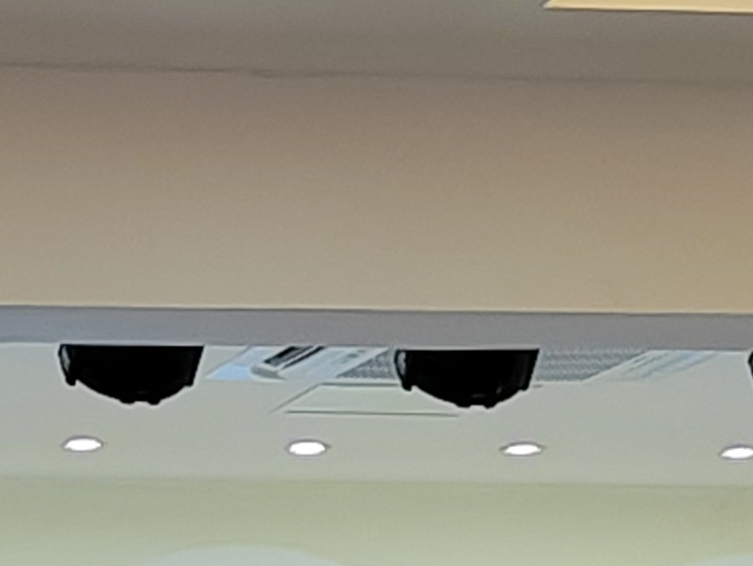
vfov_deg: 5.5
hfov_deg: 7.5
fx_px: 5636
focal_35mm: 259
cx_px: -358
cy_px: 1426
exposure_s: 1/100
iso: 400
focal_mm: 6.14
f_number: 1.8
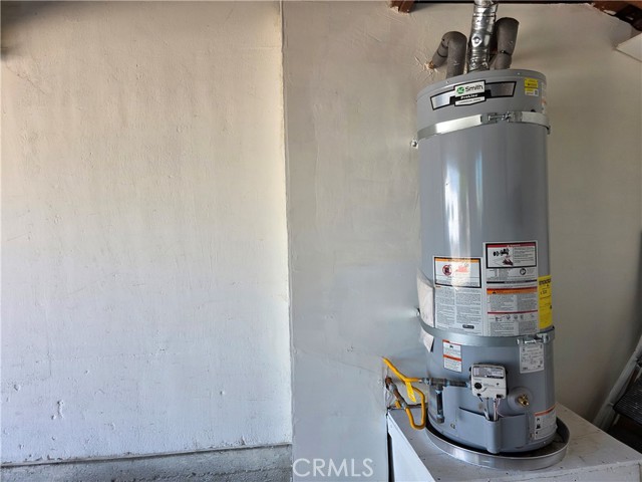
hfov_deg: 73.9
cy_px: 241
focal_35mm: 23
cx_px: 321
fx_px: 427
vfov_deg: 58.9
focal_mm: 6.3
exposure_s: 1/180
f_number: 1.7
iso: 50
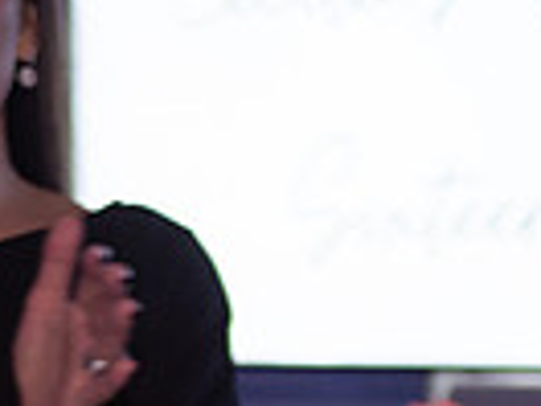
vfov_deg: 6.6
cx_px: 176
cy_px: 761
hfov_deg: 9.0
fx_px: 3438
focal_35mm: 220
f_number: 1.7
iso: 800
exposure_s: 1/160
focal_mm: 25
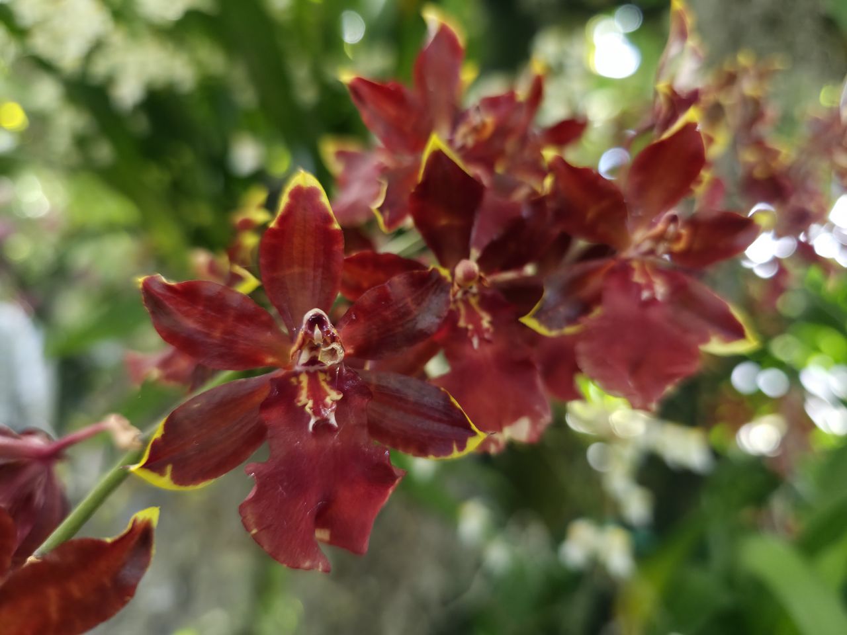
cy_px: 318
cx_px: 424
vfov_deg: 58.9
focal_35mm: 23
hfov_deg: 73.9
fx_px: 563
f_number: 1.7
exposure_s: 1/120
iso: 250
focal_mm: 6.3
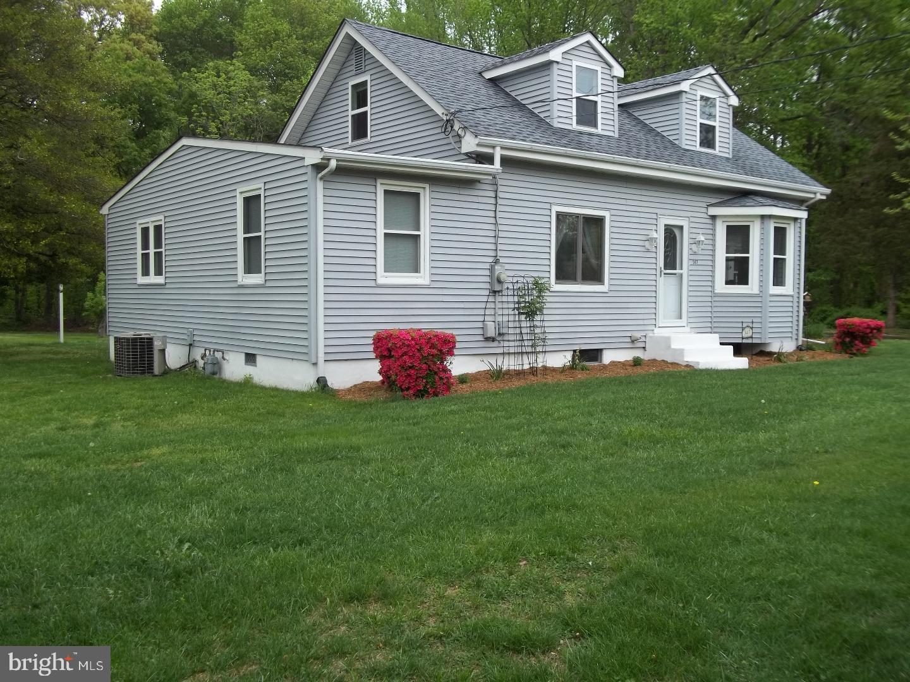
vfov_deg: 44.2
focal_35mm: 32
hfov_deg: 56.8
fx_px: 841
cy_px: 341
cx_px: 455
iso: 64
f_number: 2.9
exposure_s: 1/320
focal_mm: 5.7
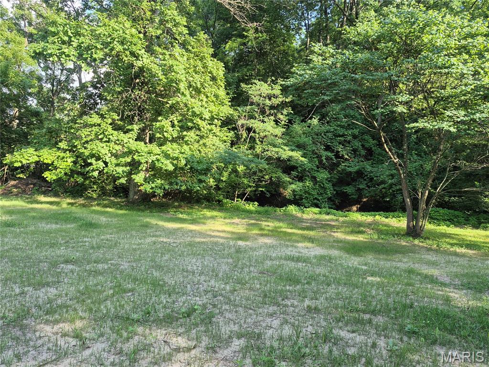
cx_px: 244
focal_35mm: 23
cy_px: 184
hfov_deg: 73.9
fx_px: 325
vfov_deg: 58.9
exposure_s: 1/180
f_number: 1.8
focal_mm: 5.4
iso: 40
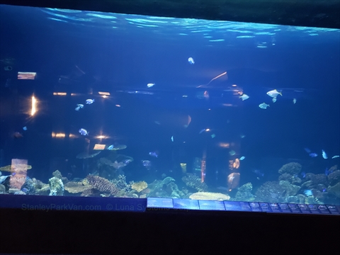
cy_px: 128
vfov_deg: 53.1
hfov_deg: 67.3
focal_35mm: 26
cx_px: 170
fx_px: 255
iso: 640
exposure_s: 1/10
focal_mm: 4.3
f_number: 1.5
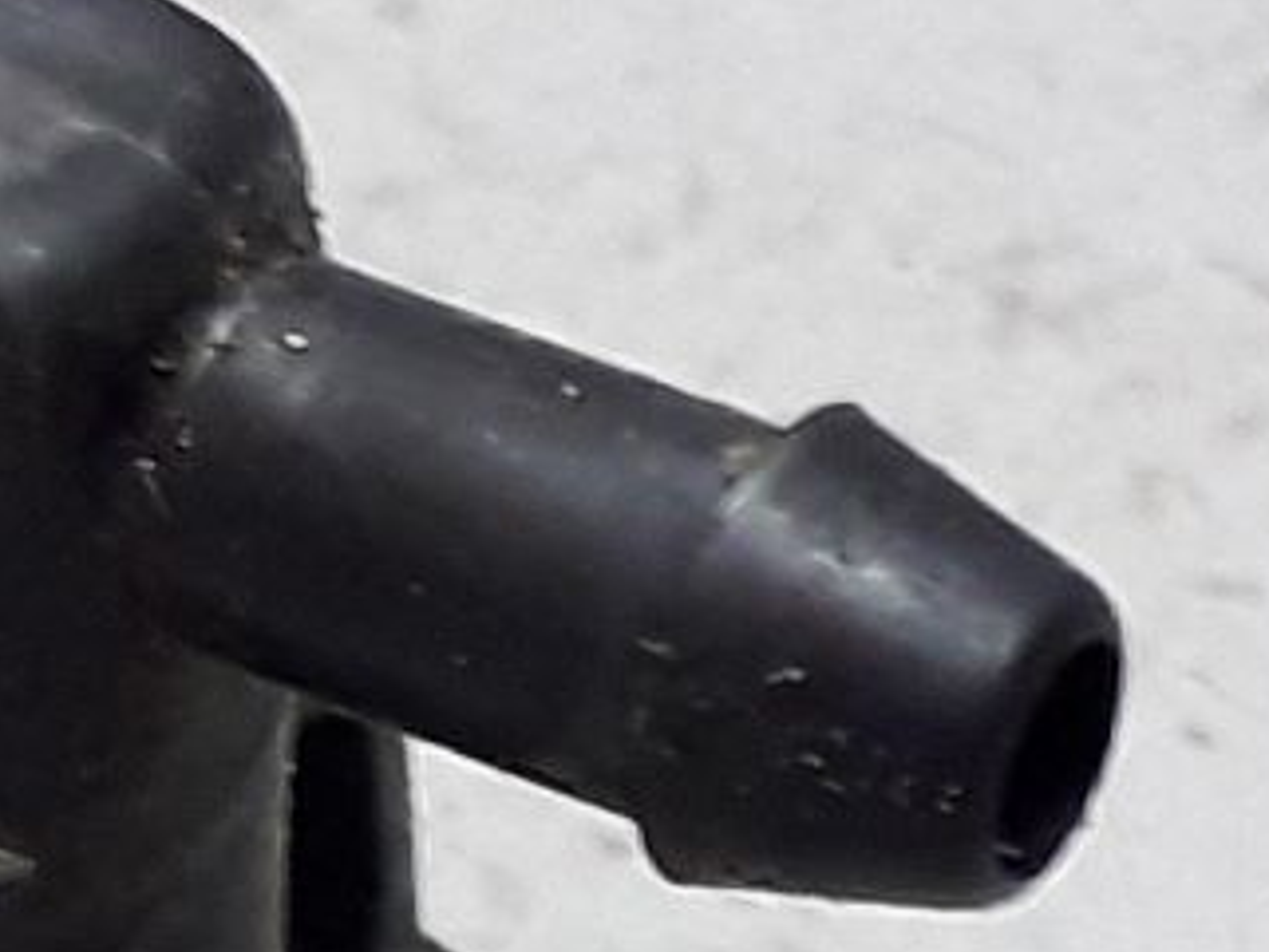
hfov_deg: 21.4
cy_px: 849
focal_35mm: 86
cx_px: -198
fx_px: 3154
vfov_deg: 16.9
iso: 160
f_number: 1.9
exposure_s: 1/25
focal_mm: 3.6
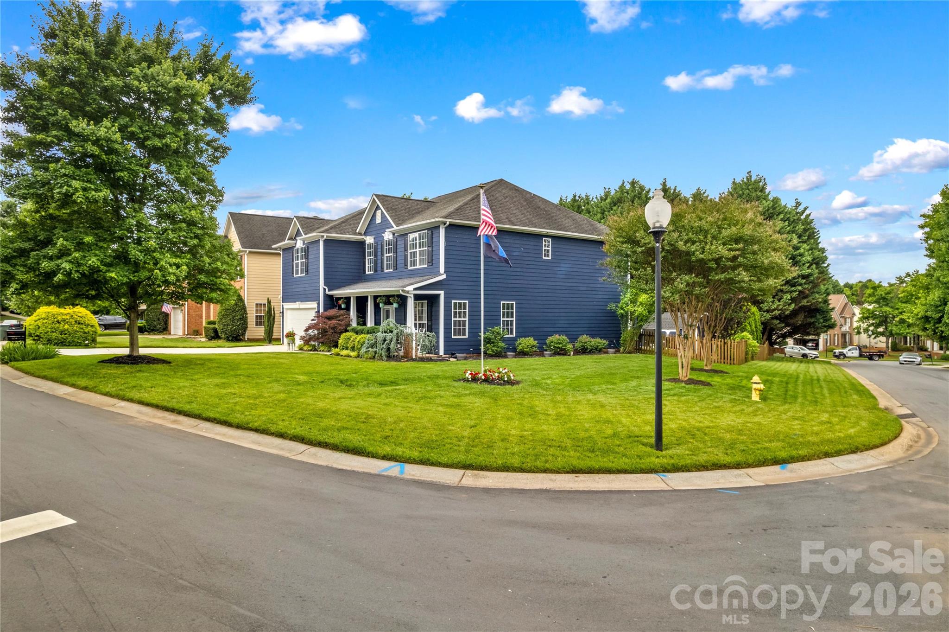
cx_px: 474
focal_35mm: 22
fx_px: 580
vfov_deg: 57.2
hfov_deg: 78.6
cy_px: 316
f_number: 2.8
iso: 100
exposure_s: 1/500
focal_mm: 8.38
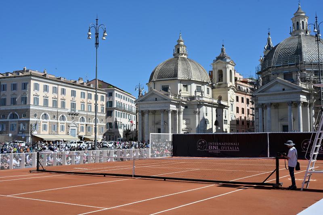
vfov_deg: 32.6
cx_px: 162
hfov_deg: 47.4
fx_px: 368
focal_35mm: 41
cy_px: 108
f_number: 13
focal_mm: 41
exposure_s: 1/200
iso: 100
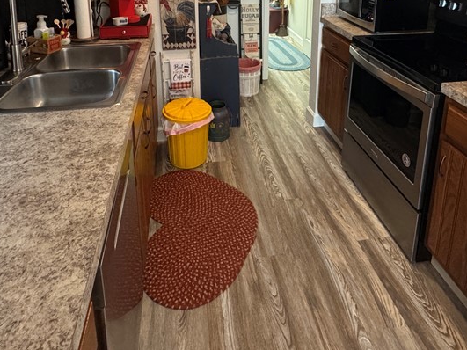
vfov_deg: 45.5
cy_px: 23
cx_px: 237
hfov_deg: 65.3
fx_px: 364
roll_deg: +0.5
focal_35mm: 27
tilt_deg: -13.8
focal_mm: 2.22
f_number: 2.2
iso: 500
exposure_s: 1/60
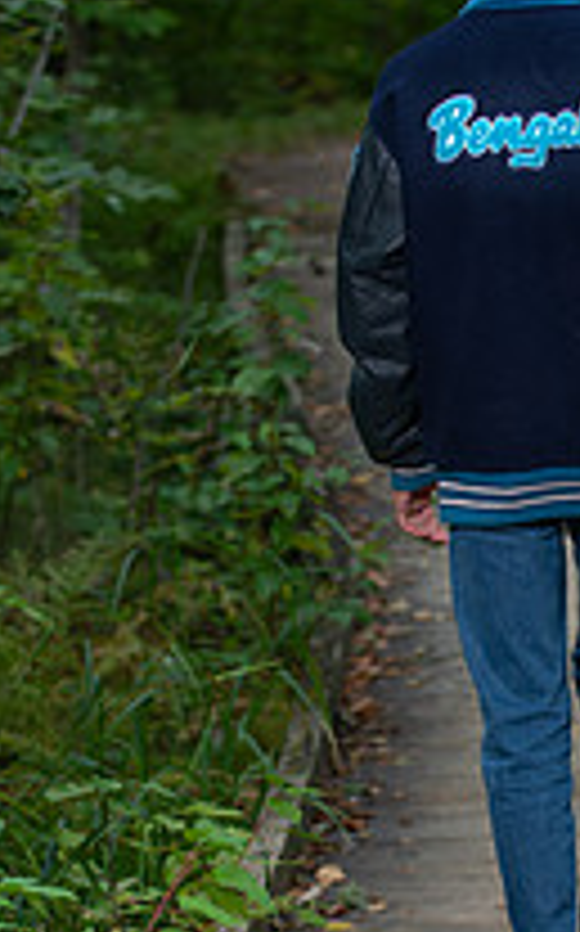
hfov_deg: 6.0
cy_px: 662
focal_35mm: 217
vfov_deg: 9.7
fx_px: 5500
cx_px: 558
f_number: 3.5
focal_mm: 98
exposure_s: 1/160
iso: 100
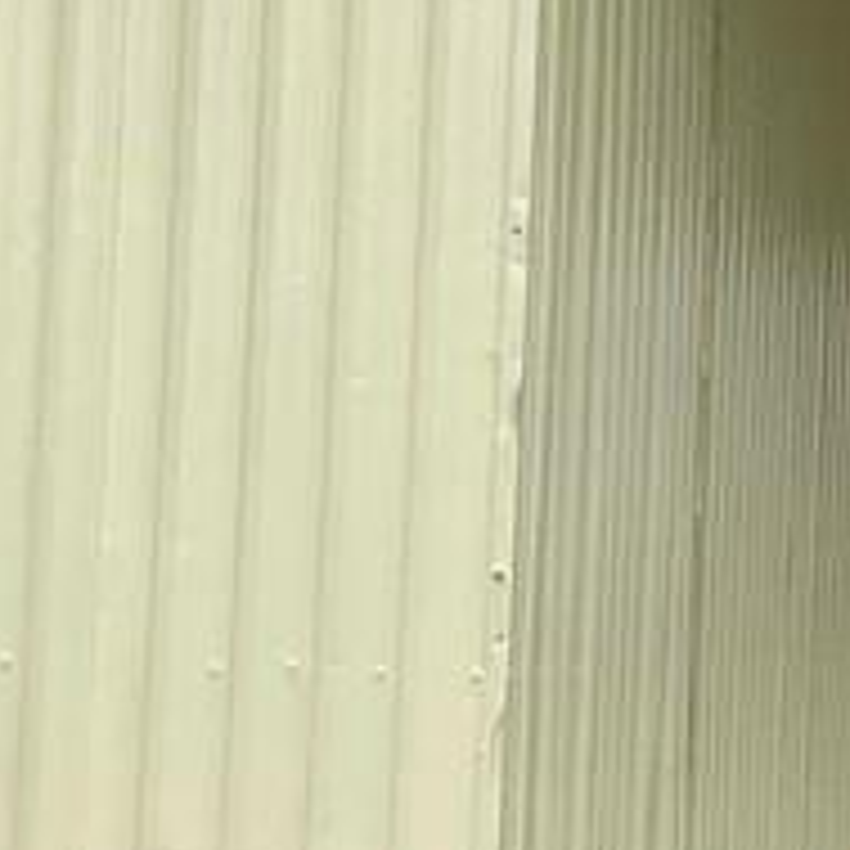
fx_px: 3862
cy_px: 558
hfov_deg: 11.5
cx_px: 1601
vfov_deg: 12.5
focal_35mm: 139
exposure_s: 1/855
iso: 16
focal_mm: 3
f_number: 1.8
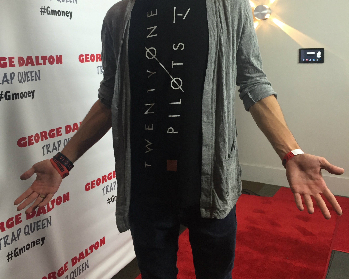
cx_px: 174
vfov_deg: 38.6
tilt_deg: -5.3
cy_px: 89
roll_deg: +1.4
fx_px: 393
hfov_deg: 47.9
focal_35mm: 38
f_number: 2.2
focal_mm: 4.15
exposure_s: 1/30
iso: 64
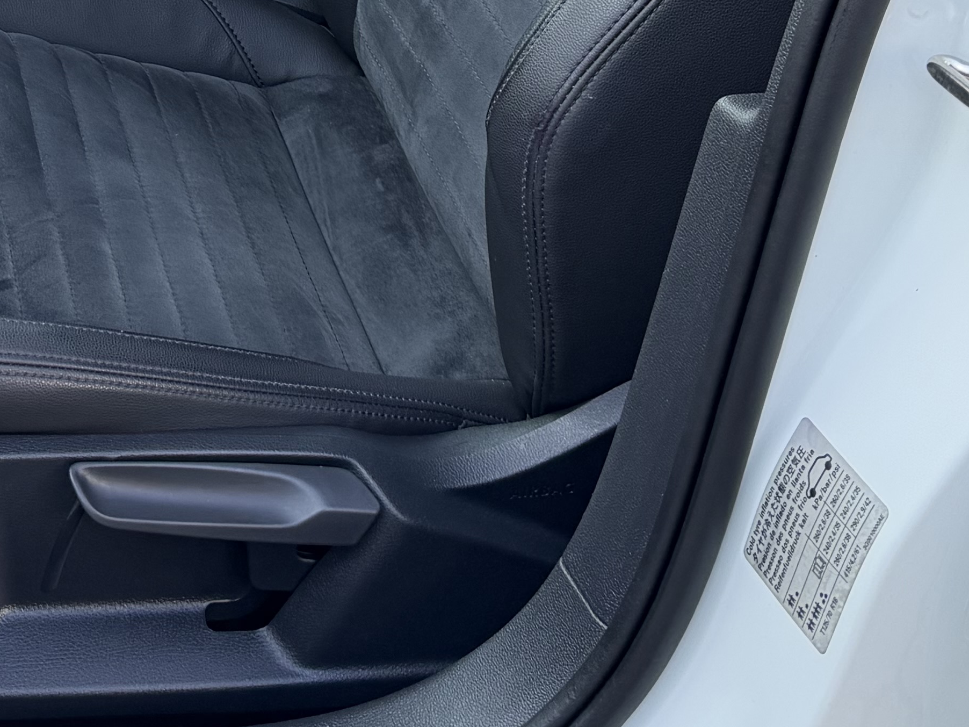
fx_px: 2127
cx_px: 113
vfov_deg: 17.4
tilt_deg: -16.8
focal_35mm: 76
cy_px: -370
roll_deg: -3.6
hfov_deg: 25.0
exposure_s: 1/232
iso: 80
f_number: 1.78
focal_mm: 6.76
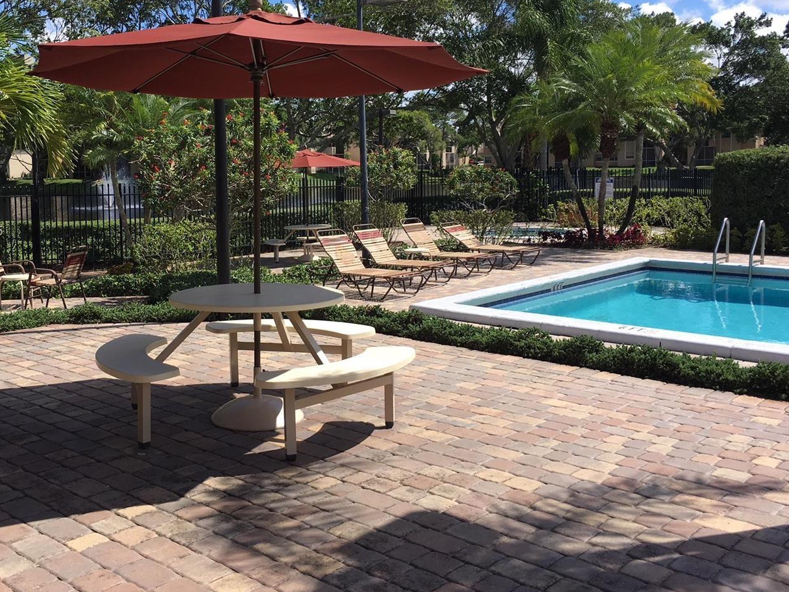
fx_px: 843
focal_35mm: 37
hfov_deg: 49.7
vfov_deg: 38.5
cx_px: 305
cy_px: 232
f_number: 2.2
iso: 25
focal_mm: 4.15
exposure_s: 1/1282
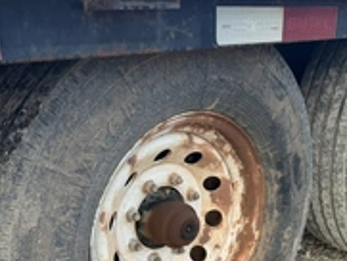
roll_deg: -0.9
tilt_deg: -27.1
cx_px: 220
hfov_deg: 35.9
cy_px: 244
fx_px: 532
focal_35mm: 53
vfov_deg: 26.5
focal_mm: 6.76
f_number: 1.78
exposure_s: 1/665
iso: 80
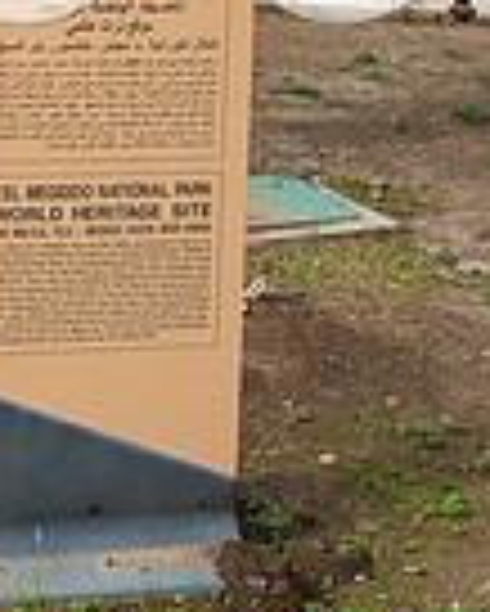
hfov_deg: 15.9
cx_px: 58
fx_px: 1738
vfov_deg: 18.9
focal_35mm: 96
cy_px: -108
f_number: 3.5
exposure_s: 1/500
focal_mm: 31
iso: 100
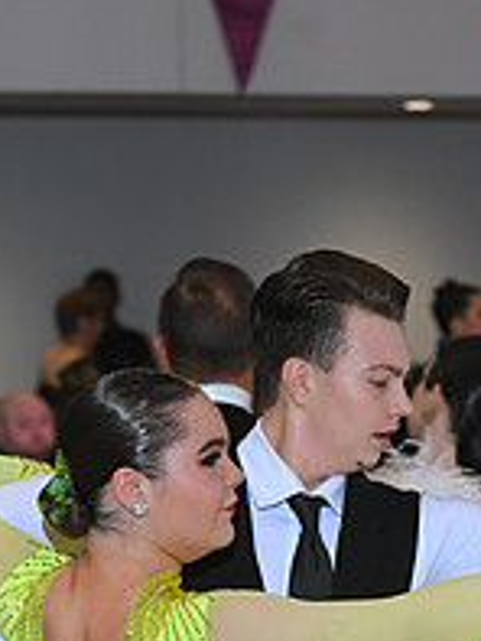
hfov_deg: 6.1
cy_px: 826
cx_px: 206
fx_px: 4497
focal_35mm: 243
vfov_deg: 8.0
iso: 1600
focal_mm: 86
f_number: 4.5
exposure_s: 1/200
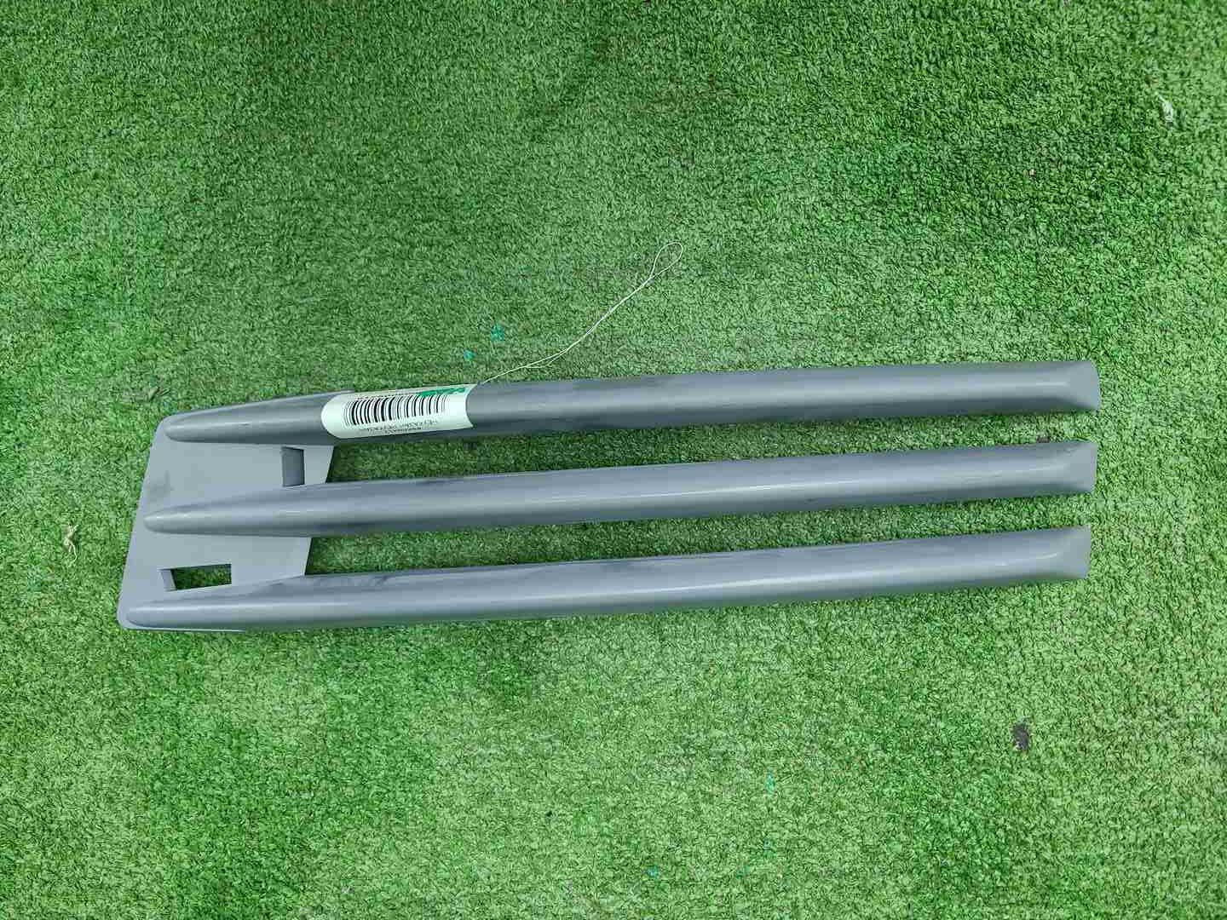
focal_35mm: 26
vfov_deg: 53.1
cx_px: 614
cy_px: 460
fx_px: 922
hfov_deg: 67.3
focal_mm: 5.4
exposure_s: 1/50
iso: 220
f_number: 1.8
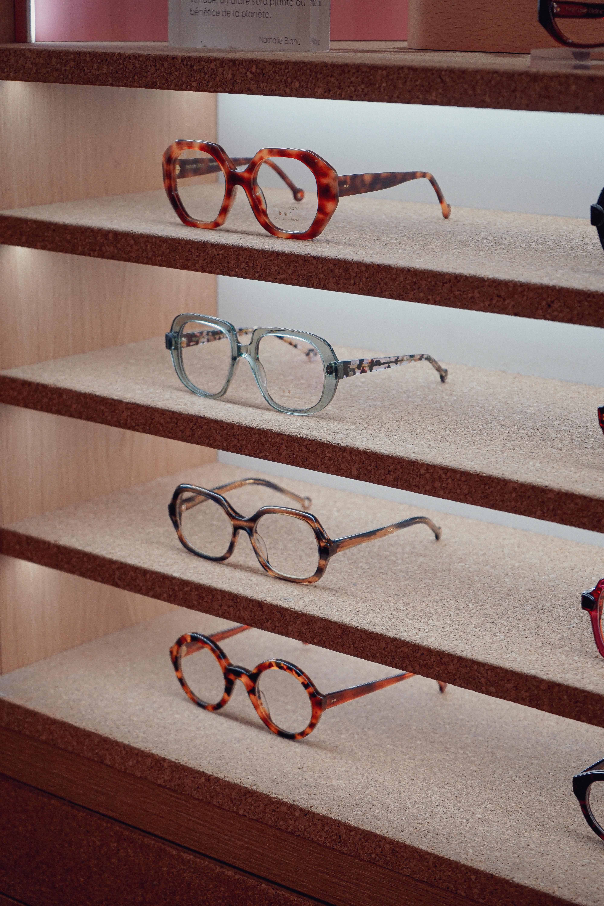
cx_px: 302
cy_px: 453
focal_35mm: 70
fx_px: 1762
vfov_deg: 28.8
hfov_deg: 19.5
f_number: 5.6
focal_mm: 70
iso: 500
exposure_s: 1/100
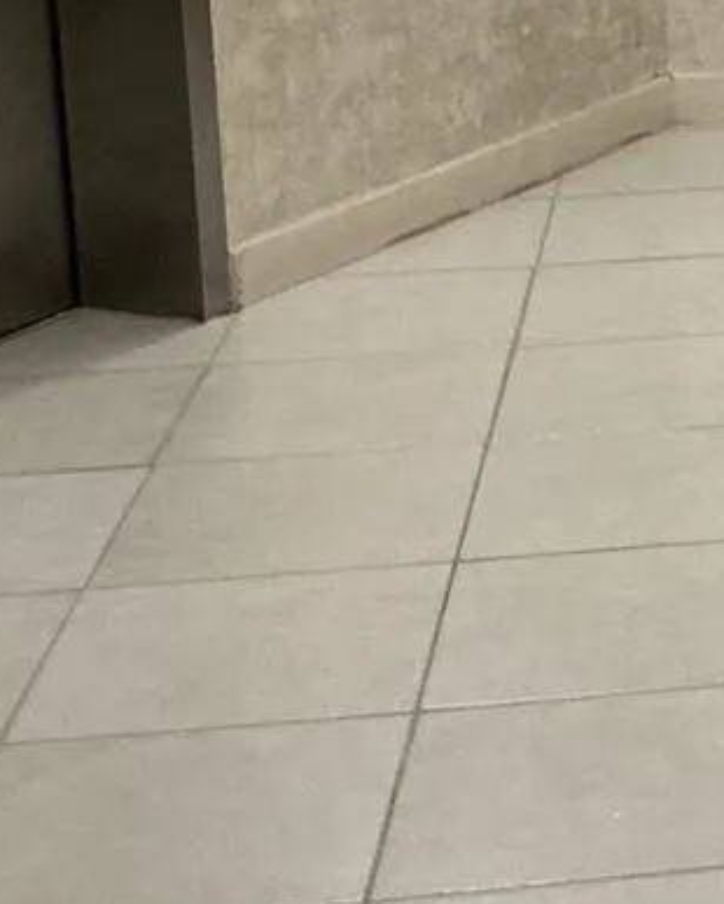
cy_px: -63
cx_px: 1292
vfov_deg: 16.0
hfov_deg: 12.1
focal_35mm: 117
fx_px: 3131
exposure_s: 1/60
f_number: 1.8
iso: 160
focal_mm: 3
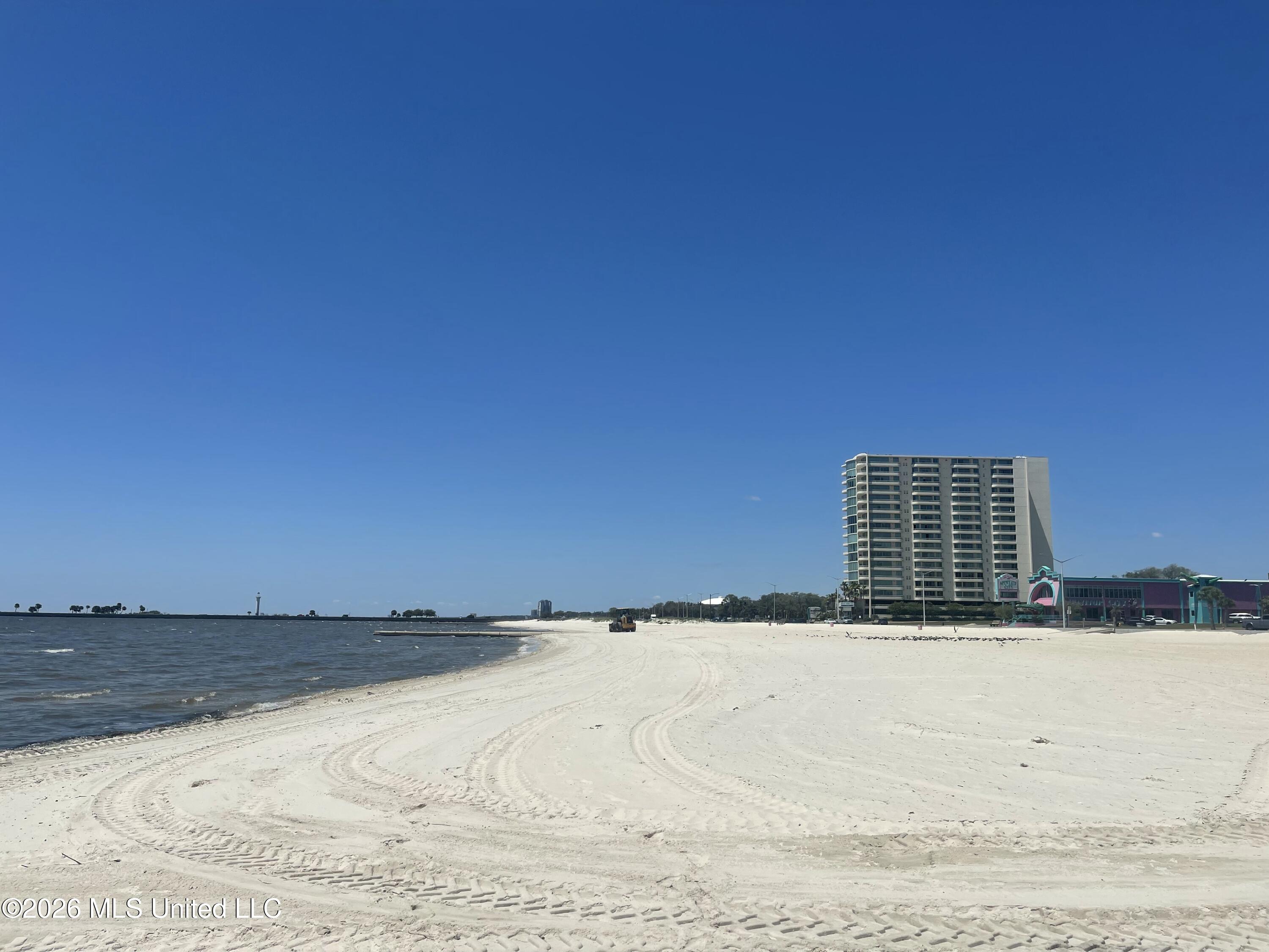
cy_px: 476
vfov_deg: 54.9
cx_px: 634
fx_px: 916
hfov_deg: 69.4
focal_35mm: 25
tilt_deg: +8.2
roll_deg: -0.8
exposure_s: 1/9174
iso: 32
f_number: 1.6
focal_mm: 5.1
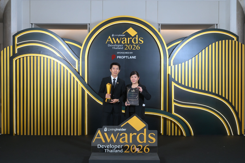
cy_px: 82
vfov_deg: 35.9
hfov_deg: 51.9
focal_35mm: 37
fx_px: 252
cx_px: 122
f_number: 5.6
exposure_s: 1/125
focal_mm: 37
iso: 2000
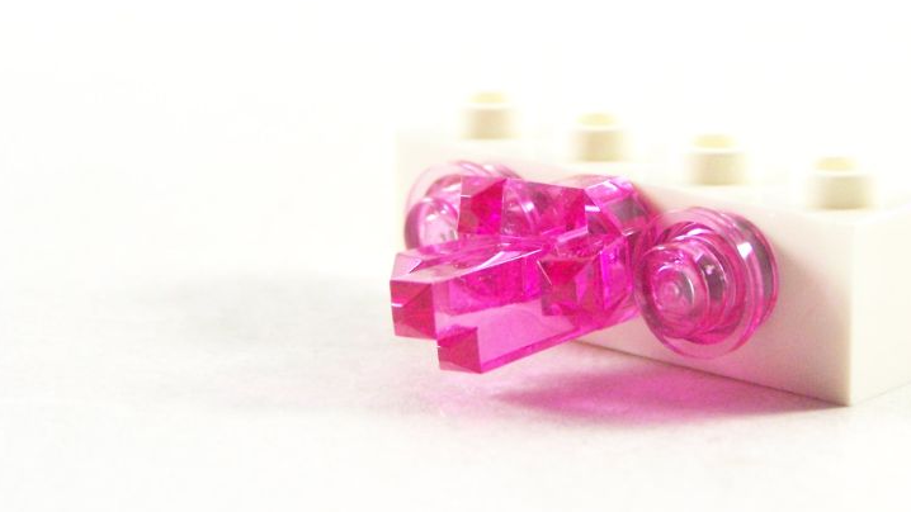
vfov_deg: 8.3
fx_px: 3527
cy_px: 224
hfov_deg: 14.7
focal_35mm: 146
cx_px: 623
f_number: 3.2
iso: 400
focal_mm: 15.6
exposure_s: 1/60
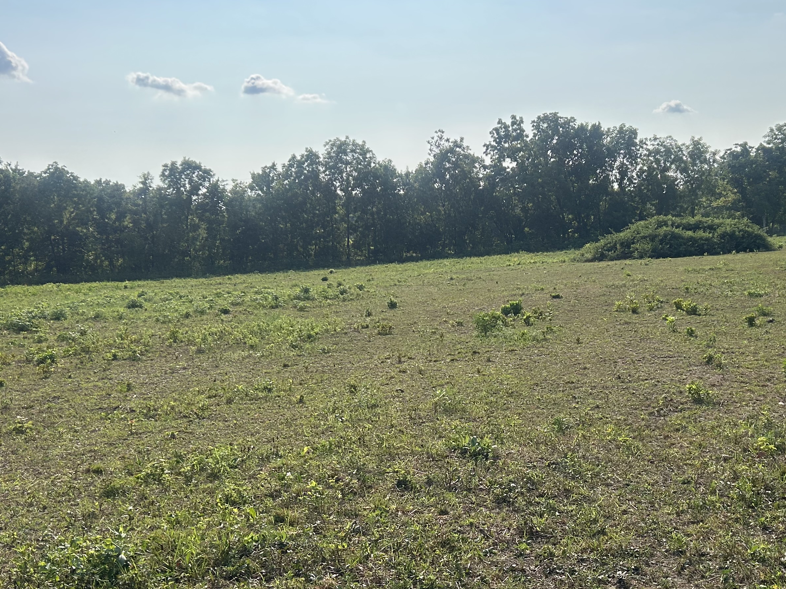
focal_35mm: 44
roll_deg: +1.6
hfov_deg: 42.8
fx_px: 999
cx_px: 462
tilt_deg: -6.7
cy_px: 358
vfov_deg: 32.8
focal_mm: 5.7
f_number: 1.5
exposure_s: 1/6993
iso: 50
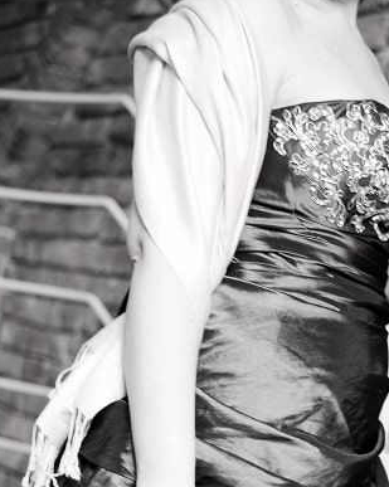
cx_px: 312
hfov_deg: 13.1
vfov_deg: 16.2
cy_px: 437
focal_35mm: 117
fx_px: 1686
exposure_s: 1/50
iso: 250
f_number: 1.4
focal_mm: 30
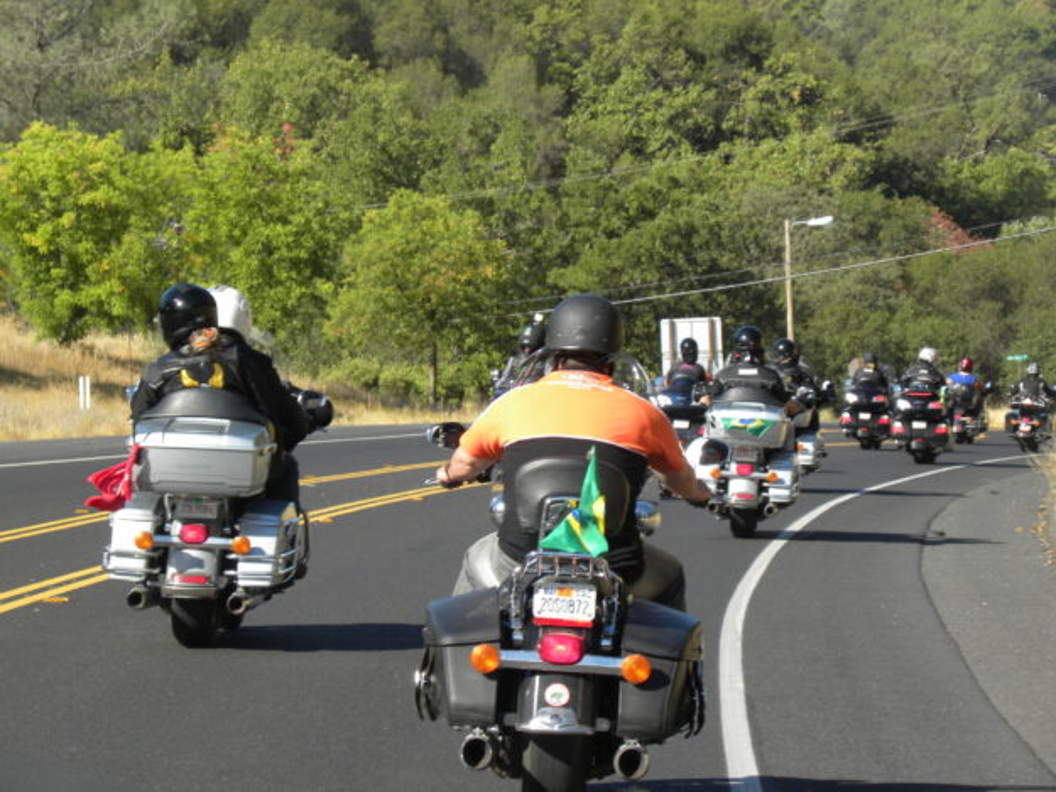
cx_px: 528
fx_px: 5614
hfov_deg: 10.7
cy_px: 396
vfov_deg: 8.1
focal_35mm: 184
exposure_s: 1/264
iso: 64
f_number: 4.5
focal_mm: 32.7
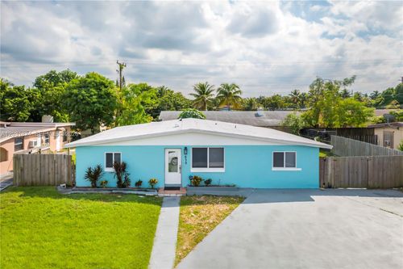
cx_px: 202
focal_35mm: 28
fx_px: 313
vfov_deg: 46.4
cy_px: 134
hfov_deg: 65.5
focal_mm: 10.26
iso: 100
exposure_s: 1/120
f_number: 3.2
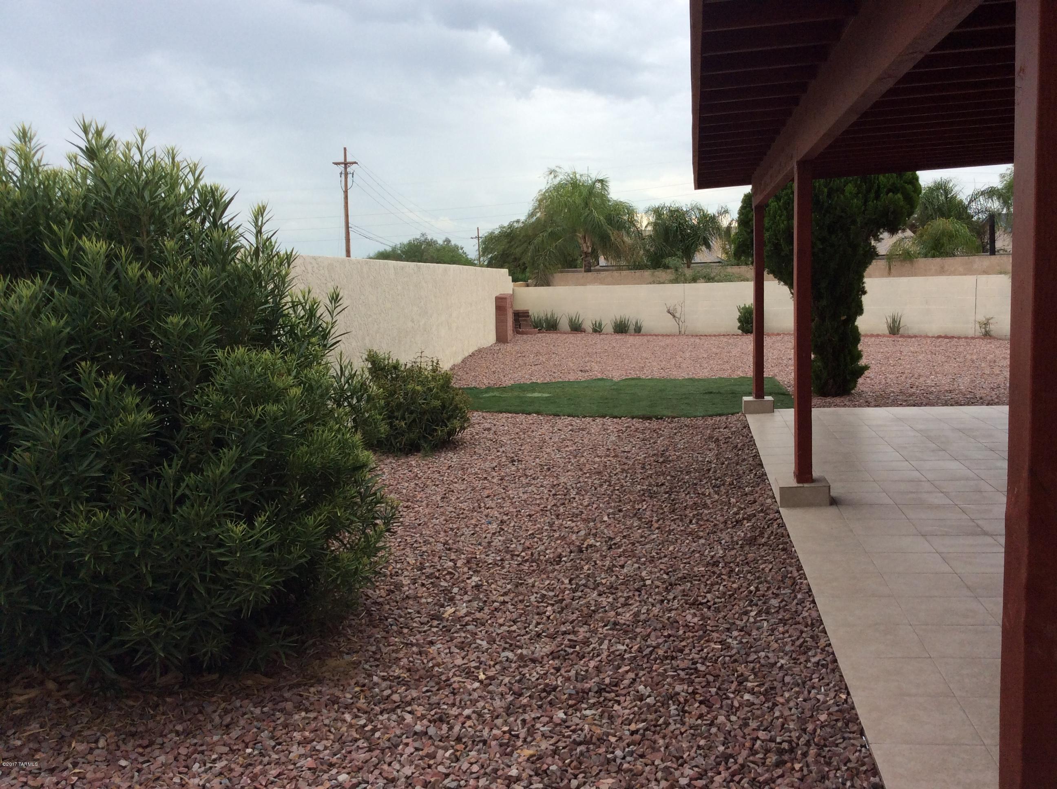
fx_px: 976
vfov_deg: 44.1
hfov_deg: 56.9
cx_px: 528
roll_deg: +2.7
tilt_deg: -7.0
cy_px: 394
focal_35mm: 32
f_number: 2.4
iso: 32
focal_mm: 3.3
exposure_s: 1/1059
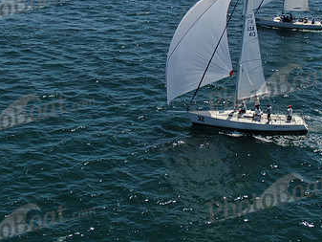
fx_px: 689
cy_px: 45
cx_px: 152
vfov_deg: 19.7
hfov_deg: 26.3
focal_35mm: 74
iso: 100
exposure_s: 1/1600
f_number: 3.6
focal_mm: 7.39
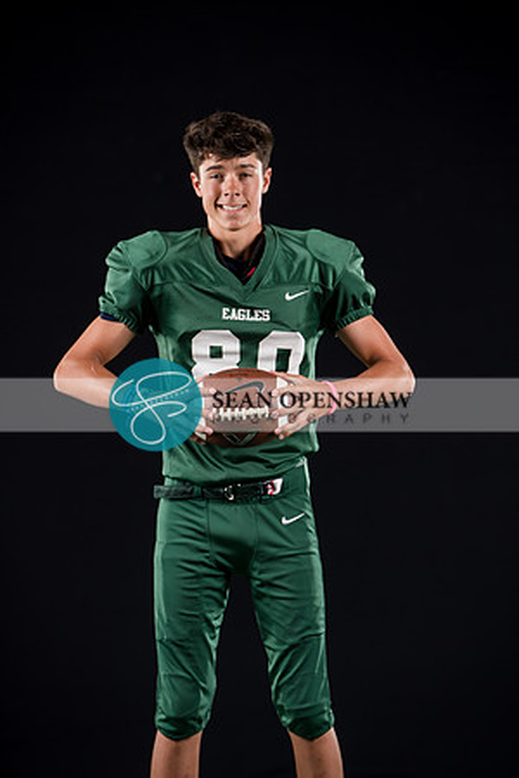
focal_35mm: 134
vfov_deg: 15.3
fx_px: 2898
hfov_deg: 10.2
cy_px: 389
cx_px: 260
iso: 200
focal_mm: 134
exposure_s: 1/125
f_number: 3.5
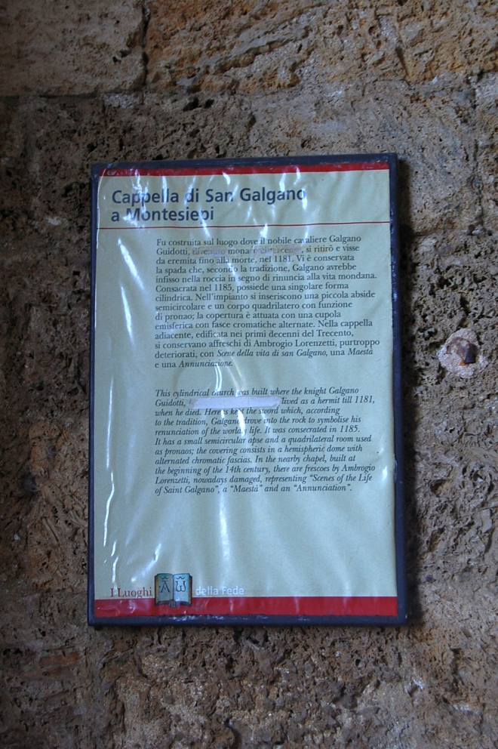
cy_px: 374
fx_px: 1558
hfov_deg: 18.2
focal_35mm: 75
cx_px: 249
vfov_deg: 27.0
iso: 400
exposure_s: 1/50
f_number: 8
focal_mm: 50
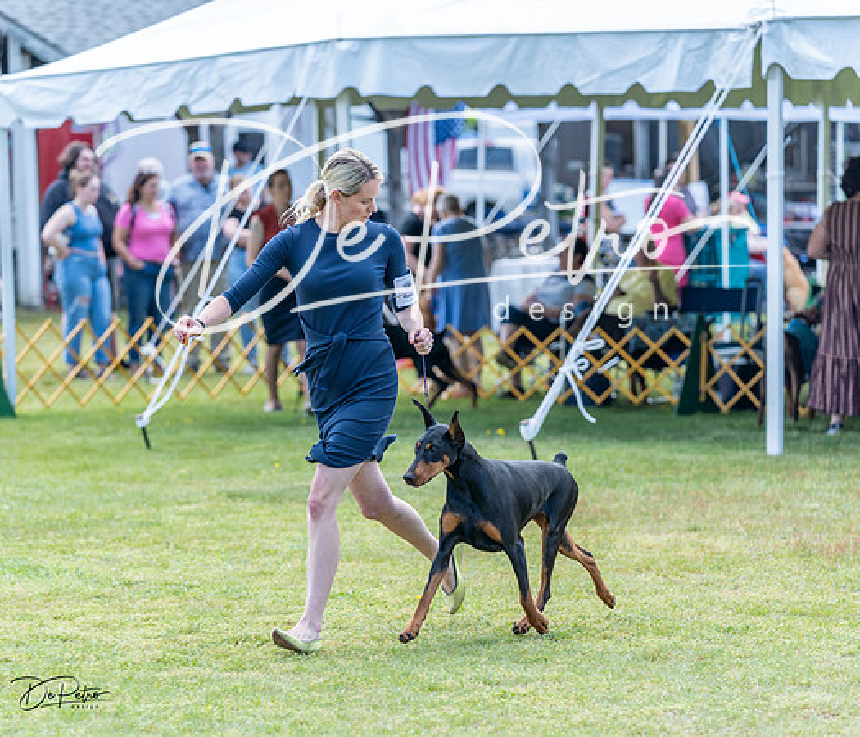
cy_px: 368
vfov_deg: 10.8
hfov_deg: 12.6
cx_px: 399
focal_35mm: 149
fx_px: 3899
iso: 160
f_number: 3.2
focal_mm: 127
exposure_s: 1/500
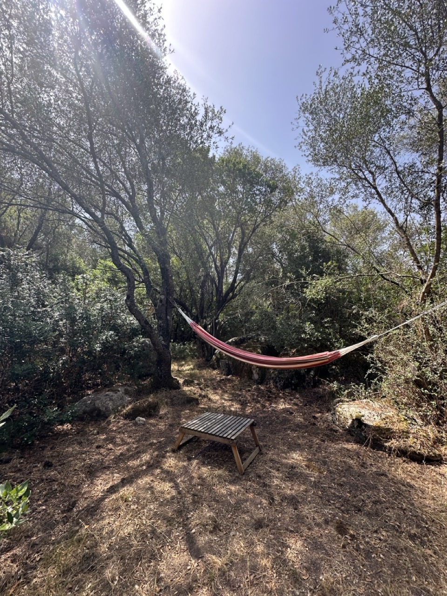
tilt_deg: +8.9
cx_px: 224
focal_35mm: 14
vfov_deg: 102.1
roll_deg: +1.3
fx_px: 241
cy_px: 298
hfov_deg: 85.7
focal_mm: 2.22
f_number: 2.2
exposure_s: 1/363
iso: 40
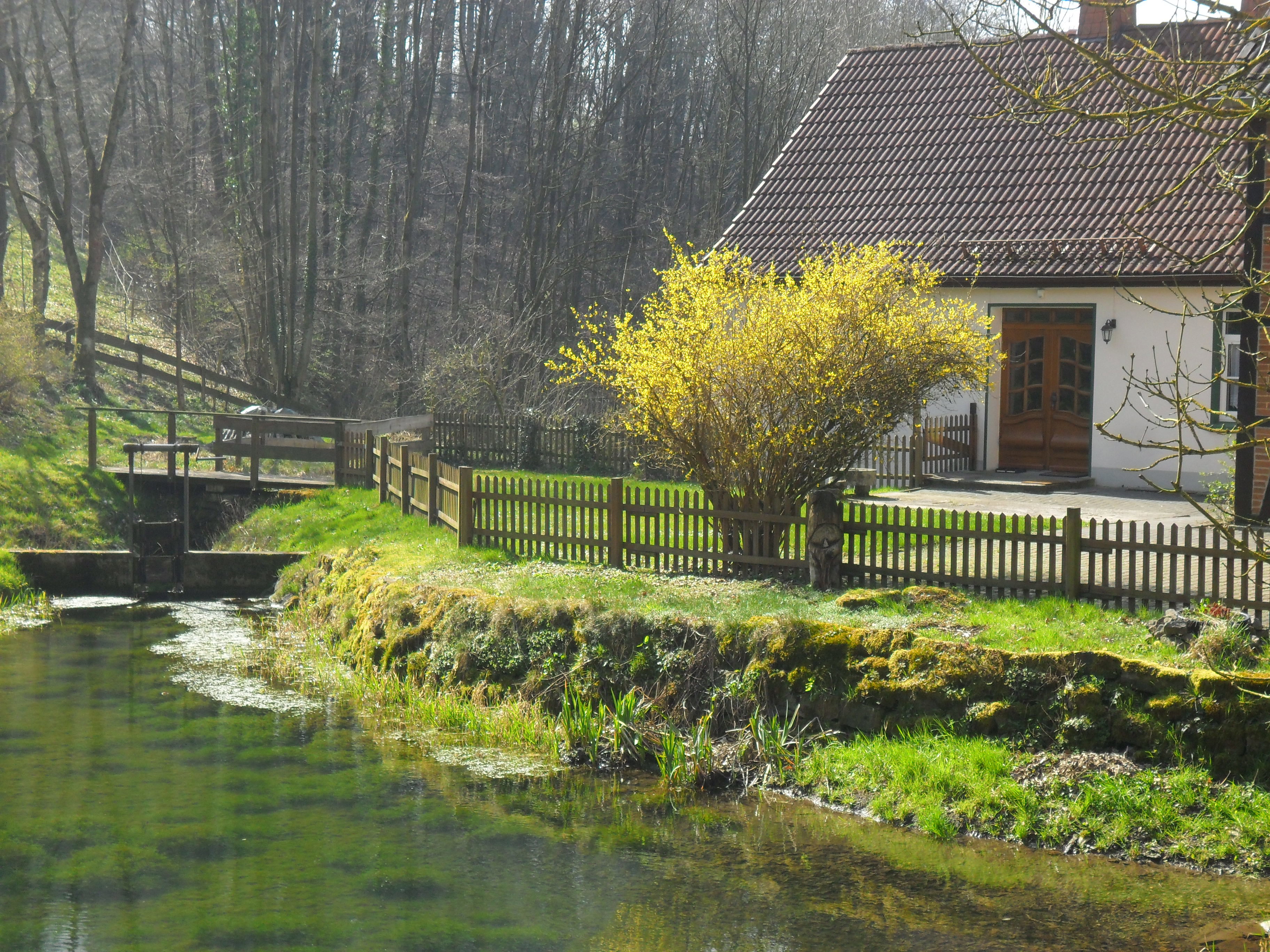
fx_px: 2311
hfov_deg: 30.7
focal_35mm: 63
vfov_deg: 23.3
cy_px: 476
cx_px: 635
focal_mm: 11.2
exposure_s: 1/180
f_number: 5.6
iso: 100
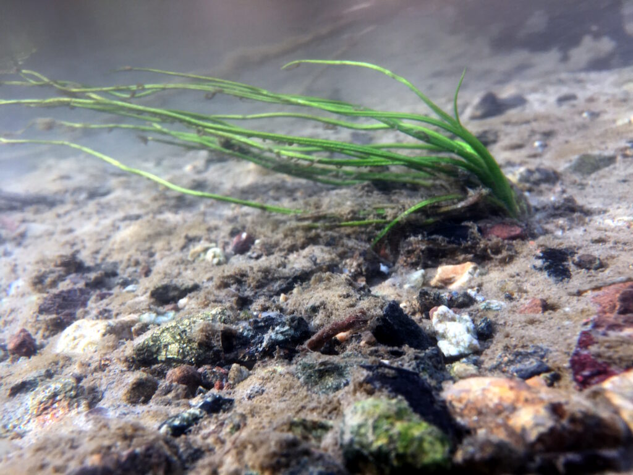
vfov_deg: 48.2
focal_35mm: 29
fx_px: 530
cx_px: 316
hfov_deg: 61.7
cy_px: 238
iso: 25
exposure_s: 1/50
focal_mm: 4.15
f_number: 2.2
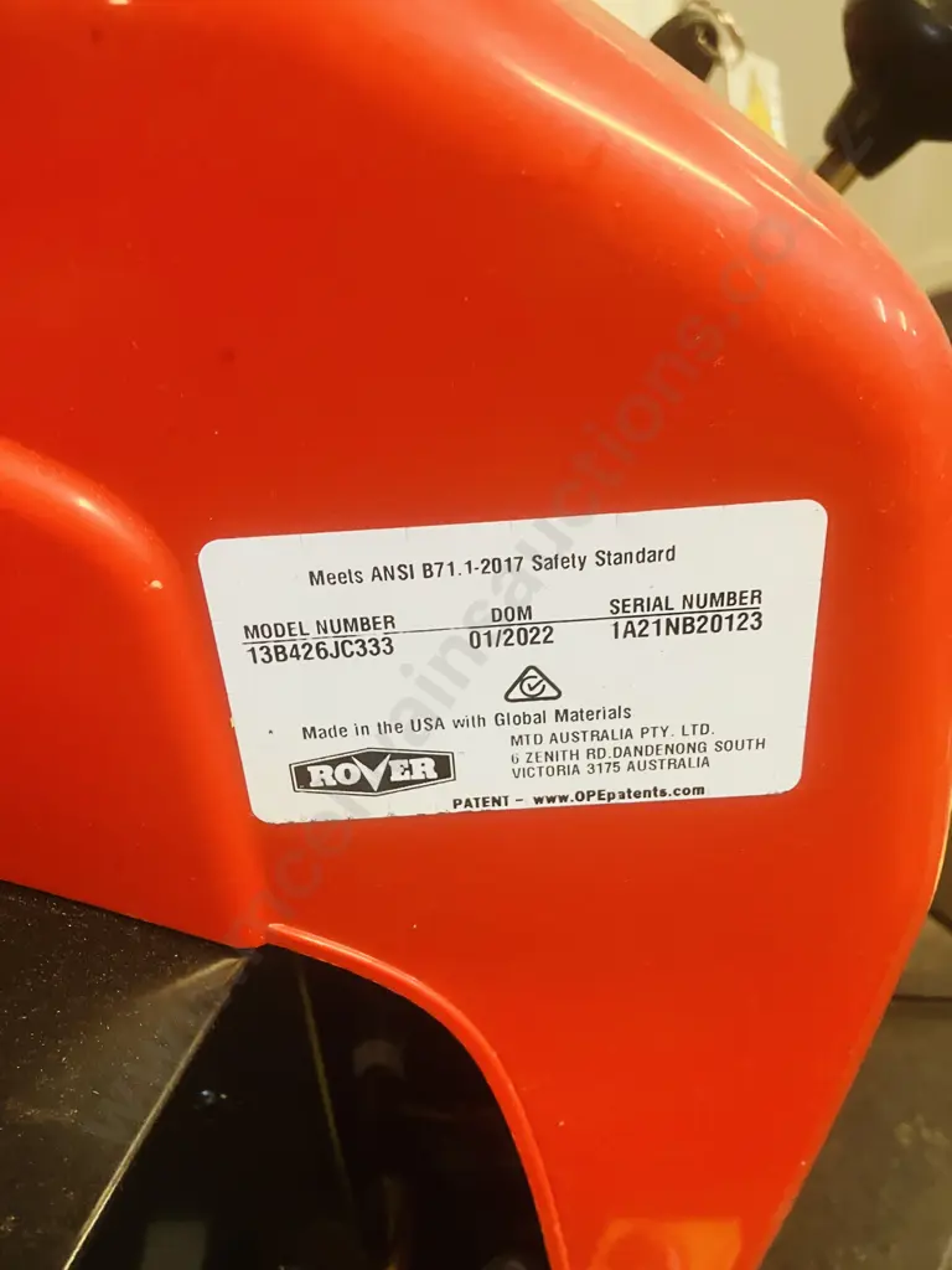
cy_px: 635
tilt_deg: -32.1
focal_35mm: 28
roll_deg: +2.7
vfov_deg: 63.4
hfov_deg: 49.7
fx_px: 1027
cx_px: 476
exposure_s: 1/50
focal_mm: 3.99
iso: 320
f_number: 1.8
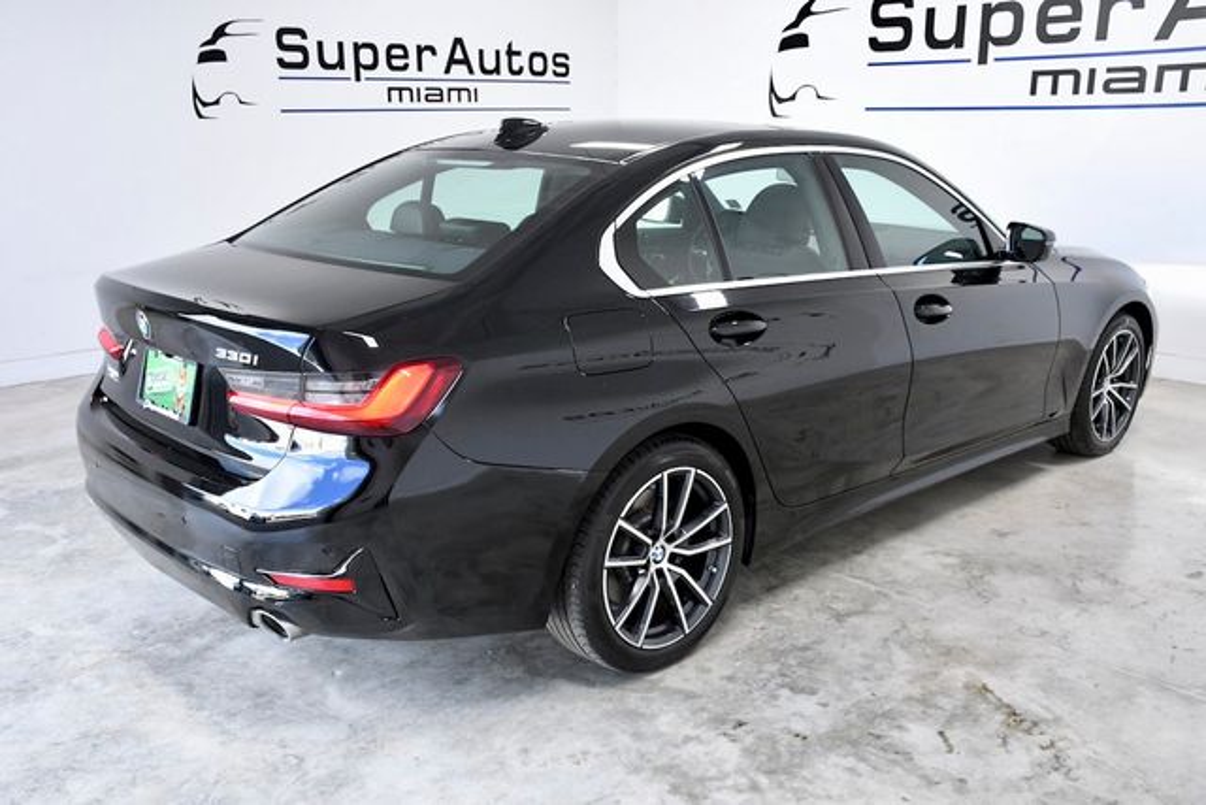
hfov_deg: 55.8
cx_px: 603
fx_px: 1139
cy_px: 402
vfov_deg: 38.9
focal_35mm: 34
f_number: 8
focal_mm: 23
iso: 2500
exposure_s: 1/250
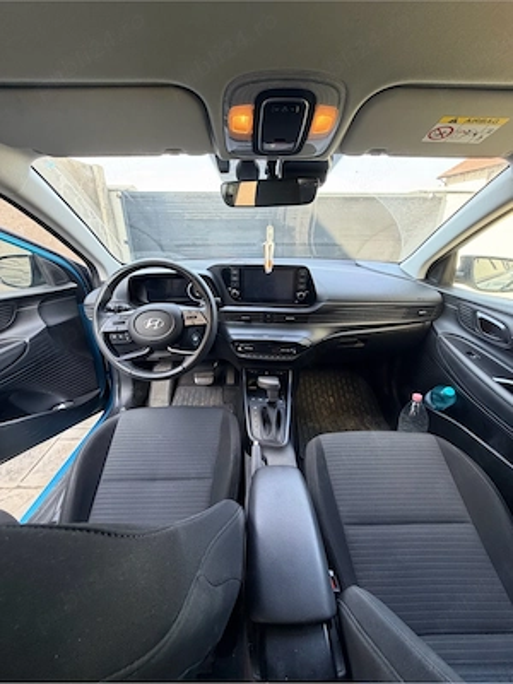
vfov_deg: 102.1
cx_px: 256
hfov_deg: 85.7
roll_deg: -0.8
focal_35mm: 14
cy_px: 342
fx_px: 277
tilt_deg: -24.3
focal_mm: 2.22
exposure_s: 1/121
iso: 160
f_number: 2.2
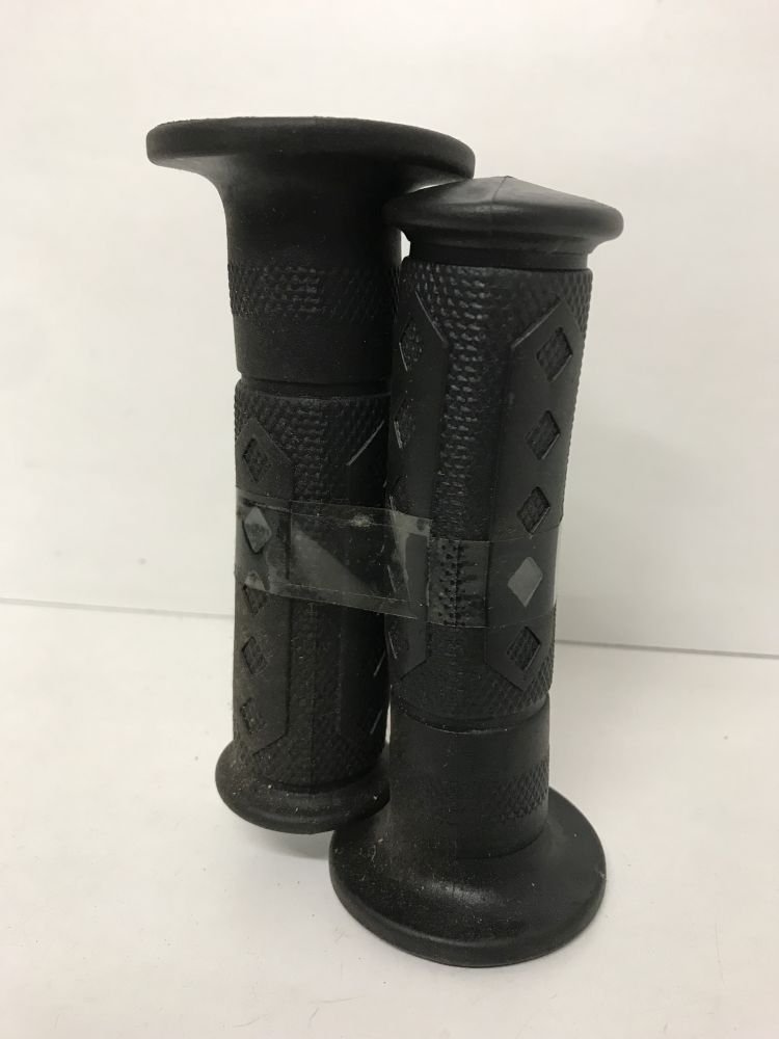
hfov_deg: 49.7
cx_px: 390
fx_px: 840
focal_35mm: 28
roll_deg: +1.7
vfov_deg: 63.4
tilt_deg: -17.5
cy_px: 520
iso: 50
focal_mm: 3.99
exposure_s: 1/17
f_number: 1.8
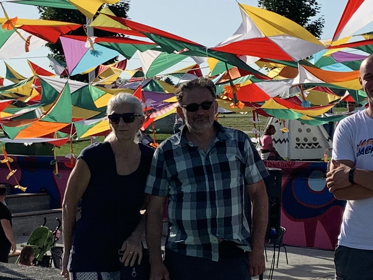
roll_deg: -0.6
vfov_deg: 13.2
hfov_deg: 17.6
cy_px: 134
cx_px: 216
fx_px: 1207
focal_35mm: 112
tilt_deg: -0.9
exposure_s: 1/3937
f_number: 1.8
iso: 25
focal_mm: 4.25
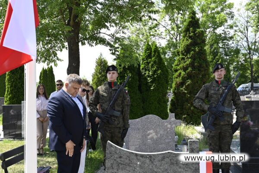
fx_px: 302
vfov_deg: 31.9
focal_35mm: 42
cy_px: 86
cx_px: 130
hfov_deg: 46.4
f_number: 5.6
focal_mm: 28
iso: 180
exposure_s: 1/250
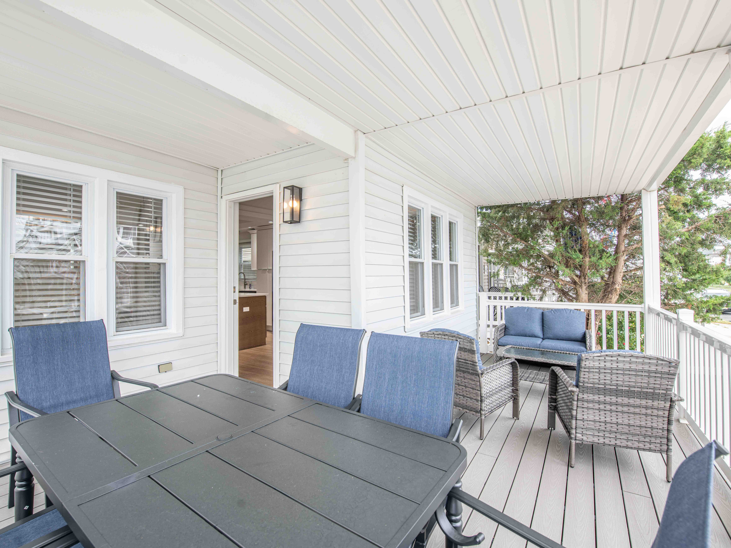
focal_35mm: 16
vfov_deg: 79.0
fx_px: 333
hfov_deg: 95.4
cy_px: 274
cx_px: 366
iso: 64
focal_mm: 14
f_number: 7.1
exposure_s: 1/20
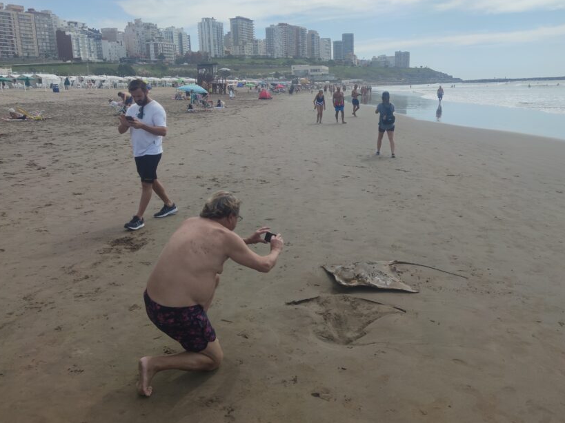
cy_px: 188
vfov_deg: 46.7
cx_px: 301
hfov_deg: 59.9
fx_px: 490
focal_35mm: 30
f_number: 1.69
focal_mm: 6.72
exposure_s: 1/3510
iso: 100
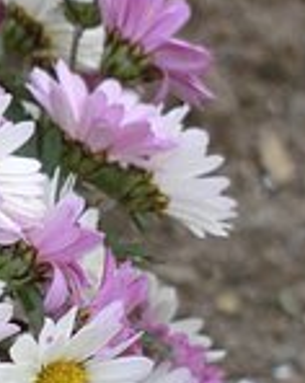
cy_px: 365
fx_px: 6411
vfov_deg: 3.4
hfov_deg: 2.7
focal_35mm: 567
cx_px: -308
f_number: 4.8
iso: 80
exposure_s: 1/160
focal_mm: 30.1
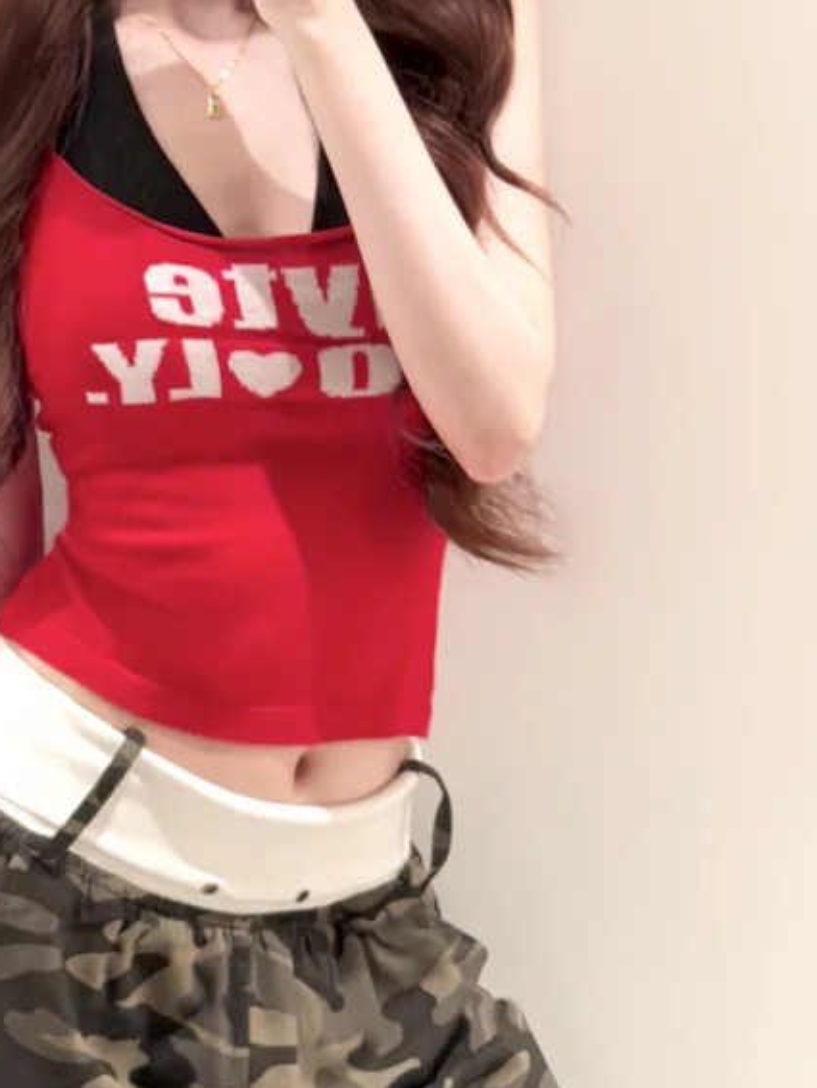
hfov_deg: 12.1
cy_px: 212
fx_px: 3836
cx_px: 227
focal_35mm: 122
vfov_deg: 16.0
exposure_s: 1/40
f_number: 1.78
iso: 400
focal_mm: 6.76
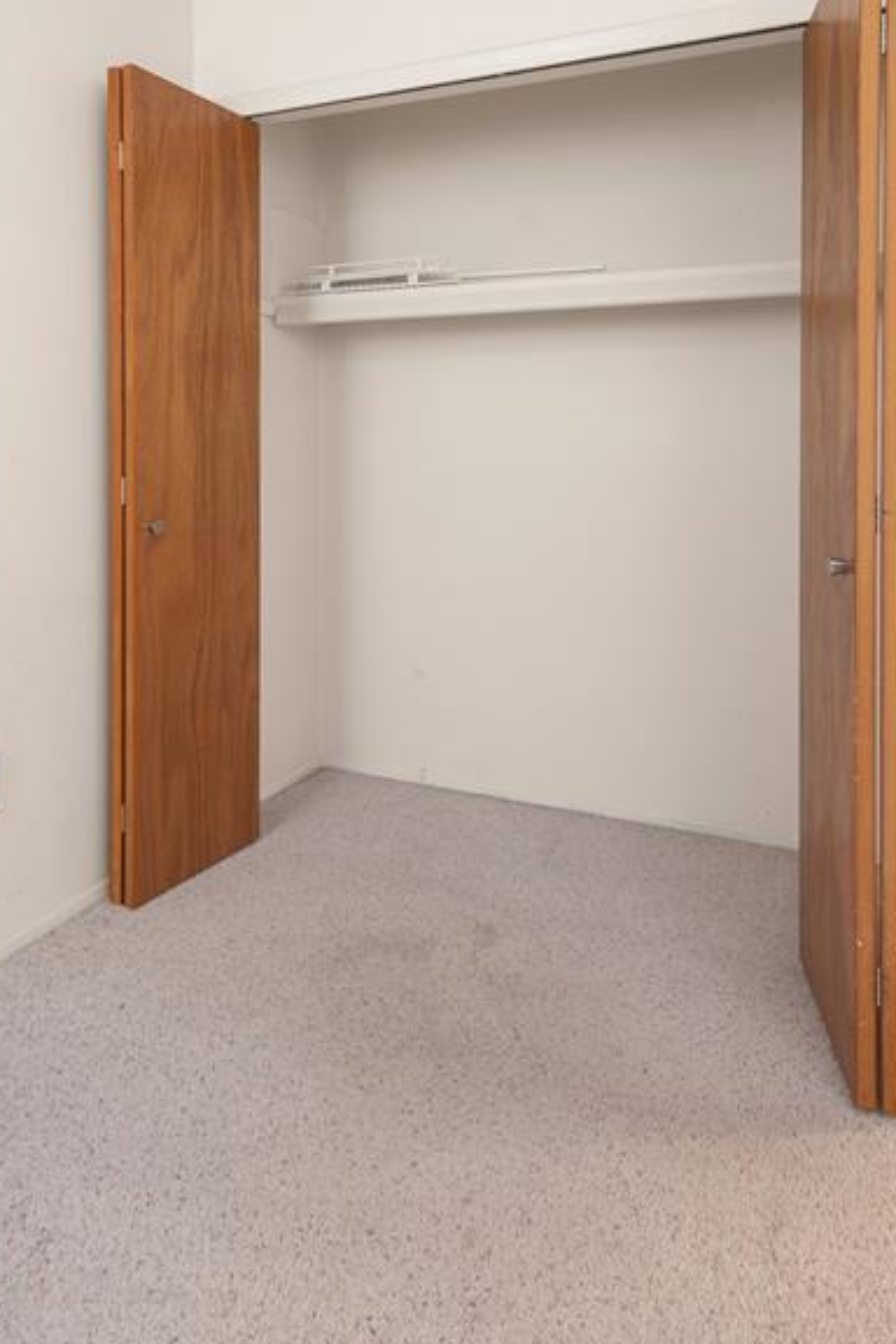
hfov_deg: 33.4
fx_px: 1493
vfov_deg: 48.1
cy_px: 520
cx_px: 457
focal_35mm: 40
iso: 320
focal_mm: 30
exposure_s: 2.5
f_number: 9
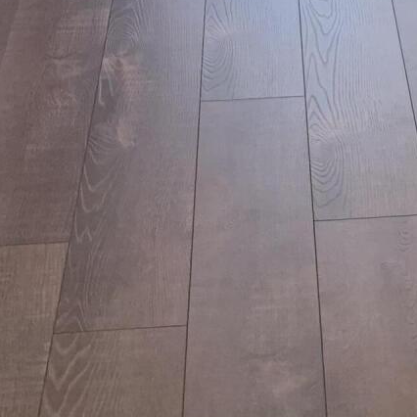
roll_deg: -0.4
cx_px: 372
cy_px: -523
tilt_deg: -8.1
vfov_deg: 13.0
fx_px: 1472
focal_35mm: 108
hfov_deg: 15.9
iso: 80
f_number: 1.8
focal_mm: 4.25
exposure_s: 1/120
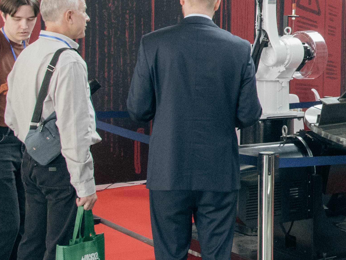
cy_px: 9
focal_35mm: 96
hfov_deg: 18.7
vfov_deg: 15.2
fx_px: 960
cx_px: 471
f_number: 7.1
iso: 3200
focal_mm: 18
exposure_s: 1/200
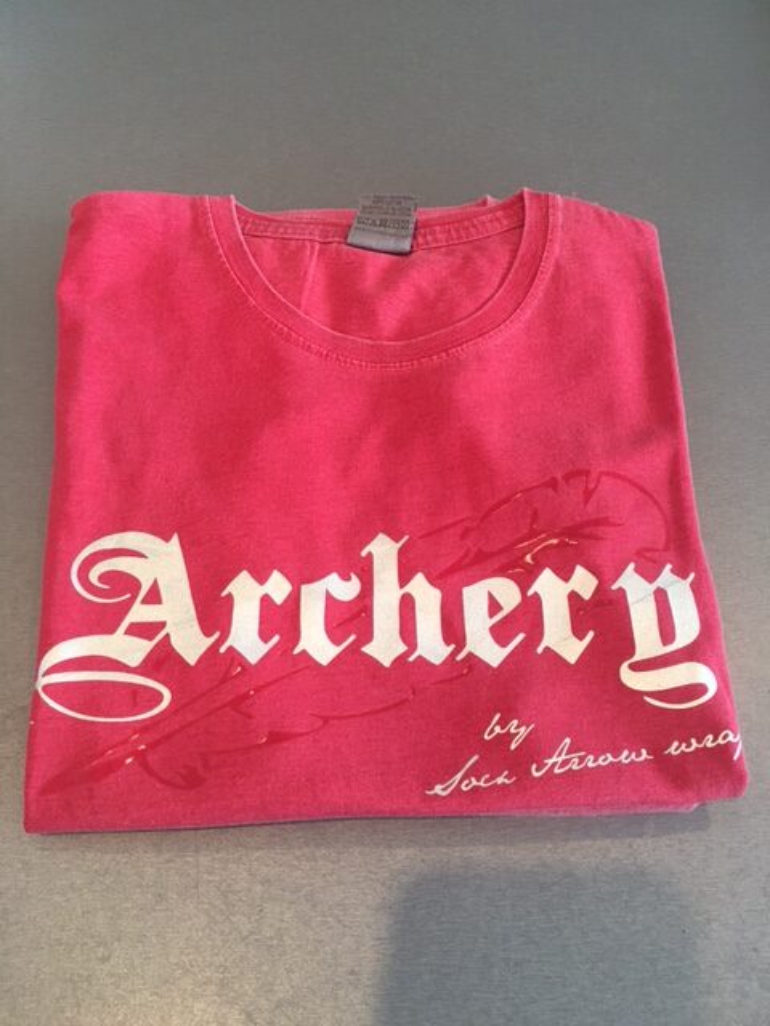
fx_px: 860
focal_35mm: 29
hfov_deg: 48.2
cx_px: 385
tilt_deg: -59.9
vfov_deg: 61.7
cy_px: 513
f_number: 2.2
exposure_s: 1/33
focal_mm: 4.15
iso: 40
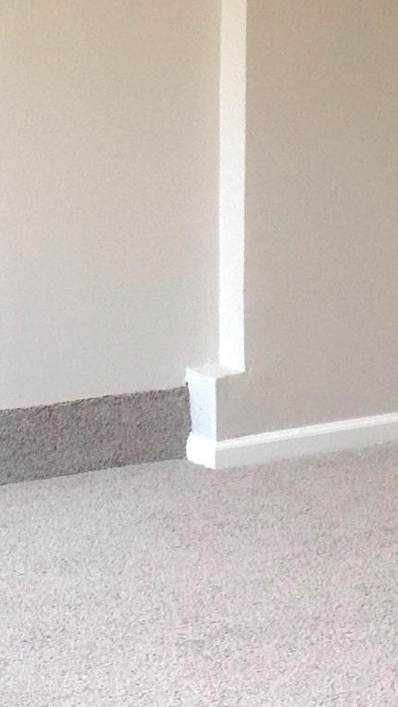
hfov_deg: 9.4
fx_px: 2400
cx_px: 24
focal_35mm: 128
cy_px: 215
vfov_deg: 16.7
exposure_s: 1/17
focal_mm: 4.28
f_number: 2.4
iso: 50
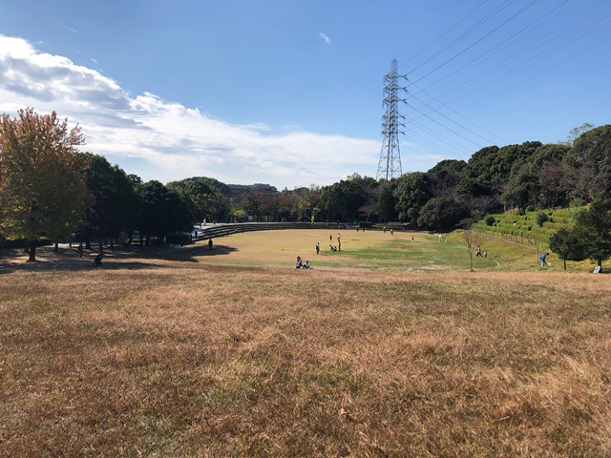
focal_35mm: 28
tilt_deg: -2.5
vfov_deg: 49.7
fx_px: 494
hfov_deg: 63.4
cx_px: 306
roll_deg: -1.2
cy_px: 229
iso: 25
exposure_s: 1/2825
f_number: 1.8
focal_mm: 3.99
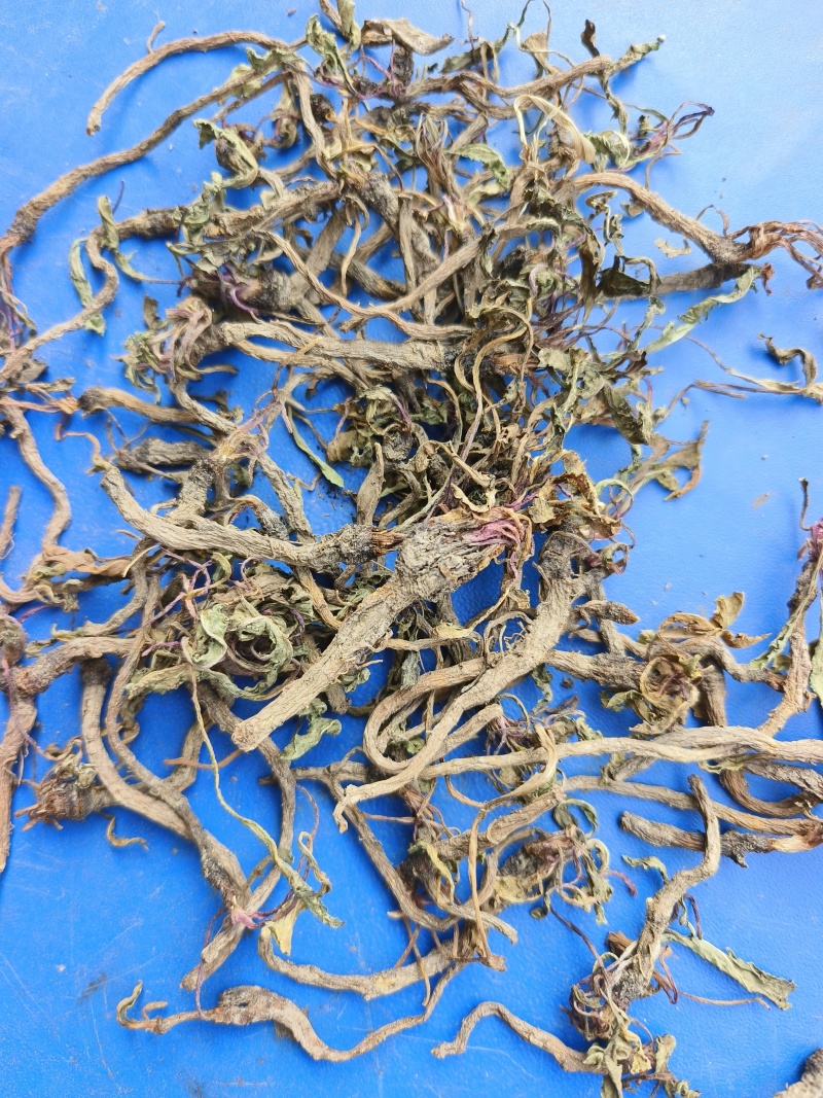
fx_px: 729
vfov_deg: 73.9
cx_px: 412
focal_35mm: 23
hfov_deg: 58.9
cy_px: 549
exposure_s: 1/219
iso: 72
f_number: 1.75
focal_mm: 5.5
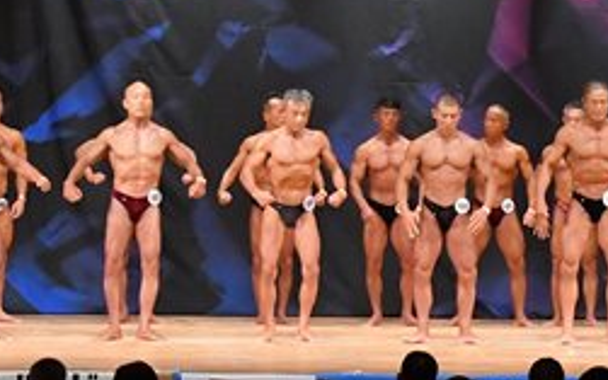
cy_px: 126
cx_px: 590
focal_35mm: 208
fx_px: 3447
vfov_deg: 6.3
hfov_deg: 10.0
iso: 7200
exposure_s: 1/400
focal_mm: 44
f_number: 5.6
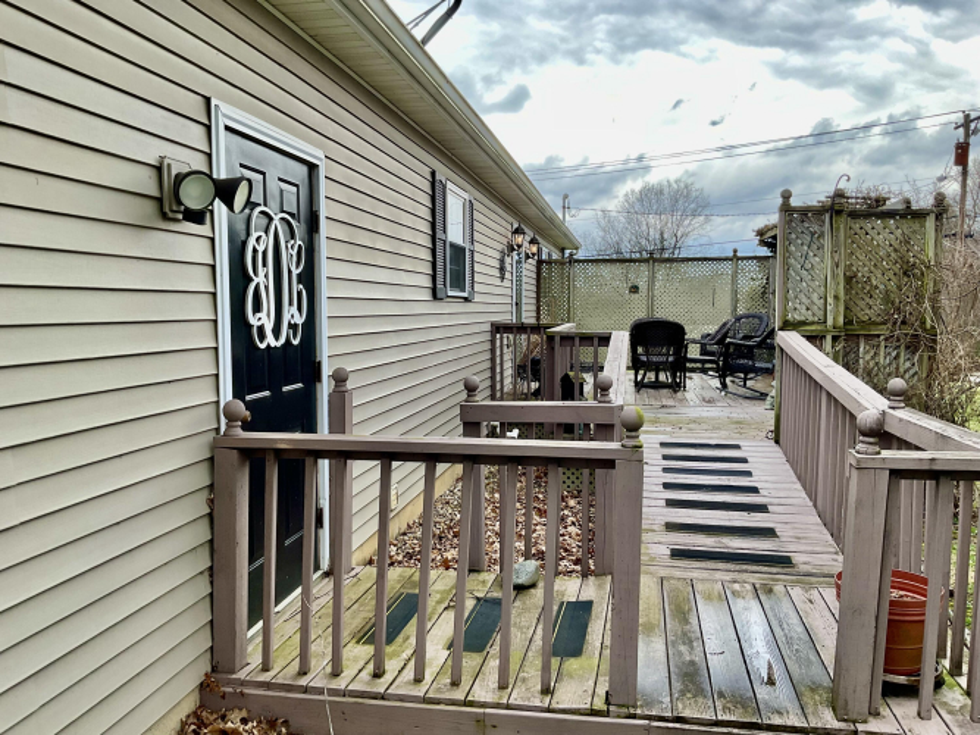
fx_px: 821
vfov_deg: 48.2
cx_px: 490
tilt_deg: -4.7
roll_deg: -0.4
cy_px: 368
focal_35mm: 29
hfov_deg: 61.7
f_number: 1.8
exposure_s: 1/211
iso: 16
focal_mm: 3
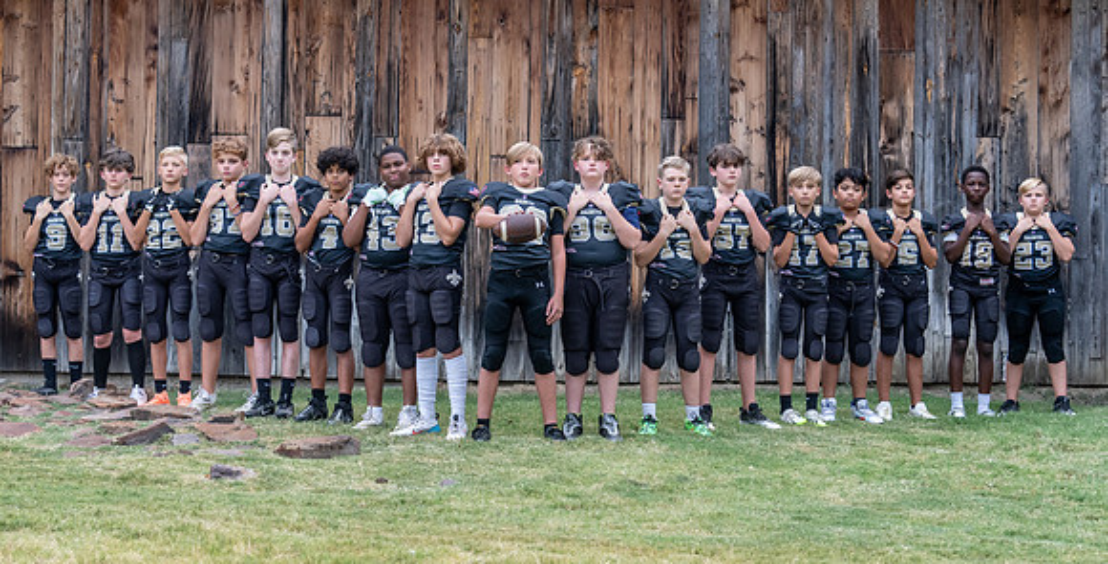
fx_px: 2519
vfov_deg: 12.8
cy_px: 300
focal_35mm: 88
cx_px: 535
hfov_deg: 24.8
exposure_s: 1/320
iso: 1000
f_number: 4
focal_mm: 70
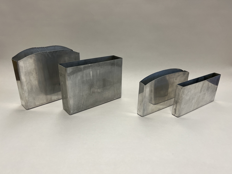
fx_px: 174
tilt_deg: -22.4
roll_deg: -0.6
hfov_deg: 67.3
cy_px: 87
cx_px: 116
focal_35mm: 26
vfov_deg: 53.1
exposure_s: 1/120
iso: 64
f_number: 1.5
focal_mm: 5.7
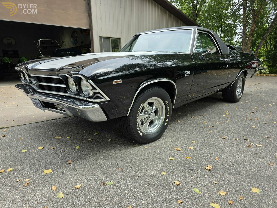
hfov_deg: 73.9
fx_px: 184
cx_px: 138
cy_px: 104
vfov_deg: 58.9
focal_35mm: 23
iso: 80
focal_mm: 6.3
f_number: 1.7
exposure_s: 1/1297
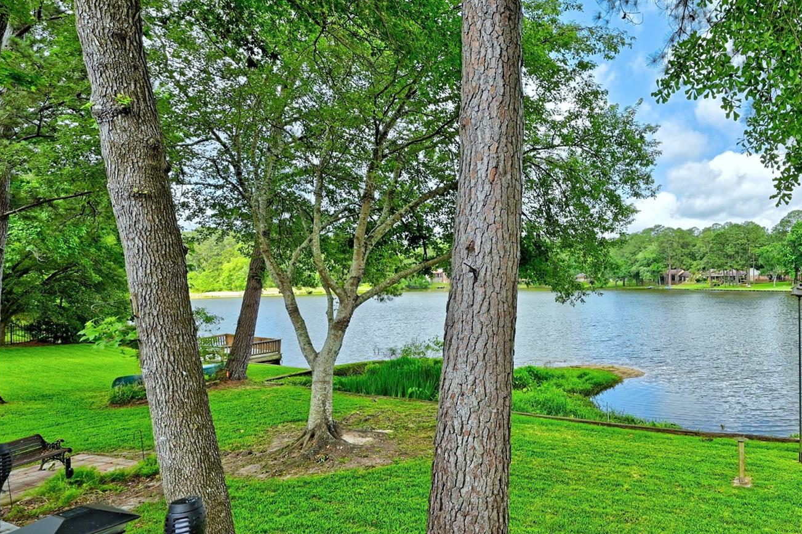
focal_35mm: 22
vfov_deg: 57.1
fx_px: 490
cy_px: 278
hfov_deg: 72.9
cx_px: 606
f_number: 8
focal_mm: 14
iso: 400
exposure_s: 1/200
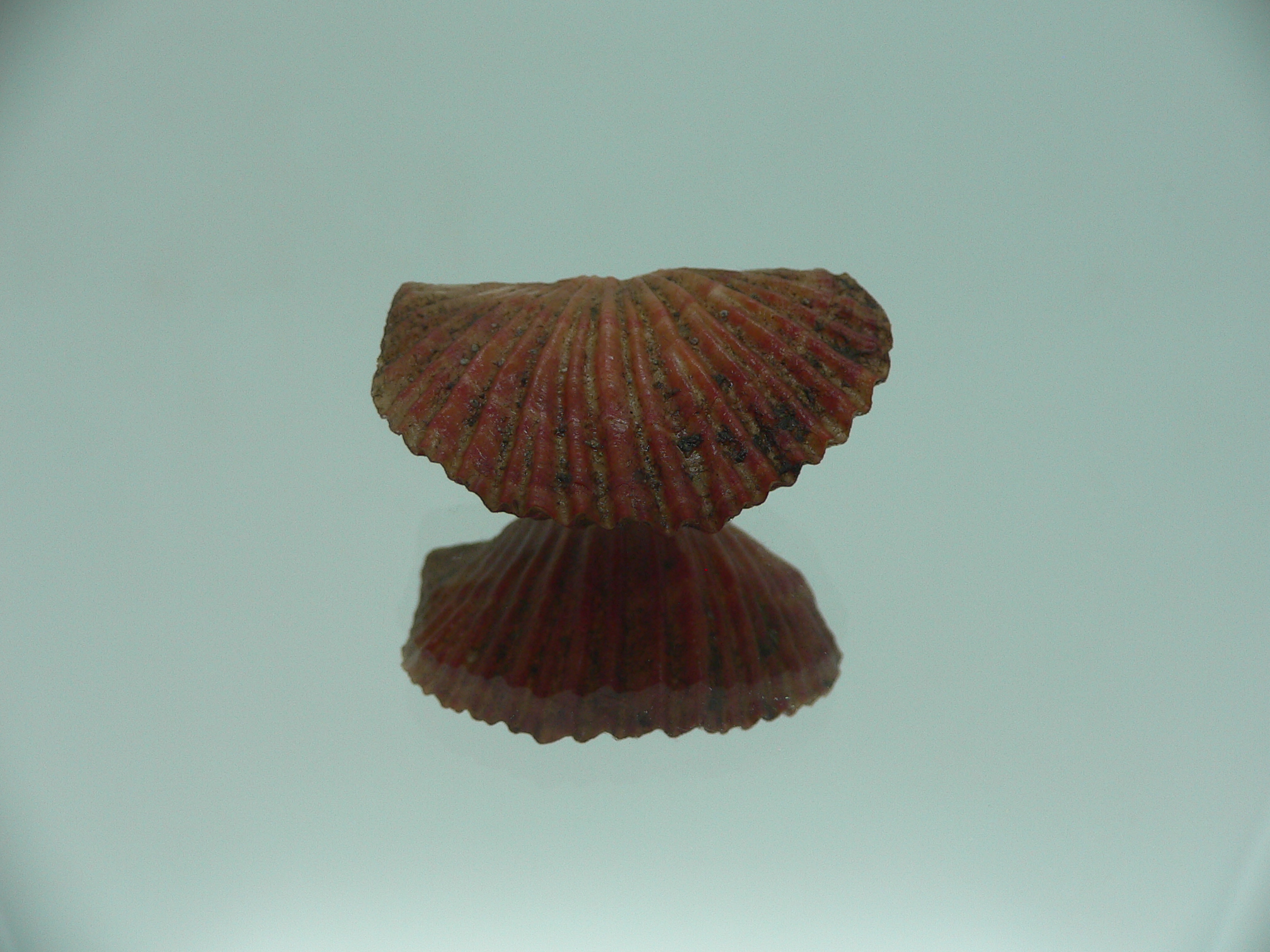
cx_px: 635
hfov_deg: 52.6
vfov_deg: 40.7
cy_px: 476
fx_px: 1284
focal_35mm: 35
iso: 80
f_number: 2.8
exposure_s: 1/60
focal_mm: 4.6
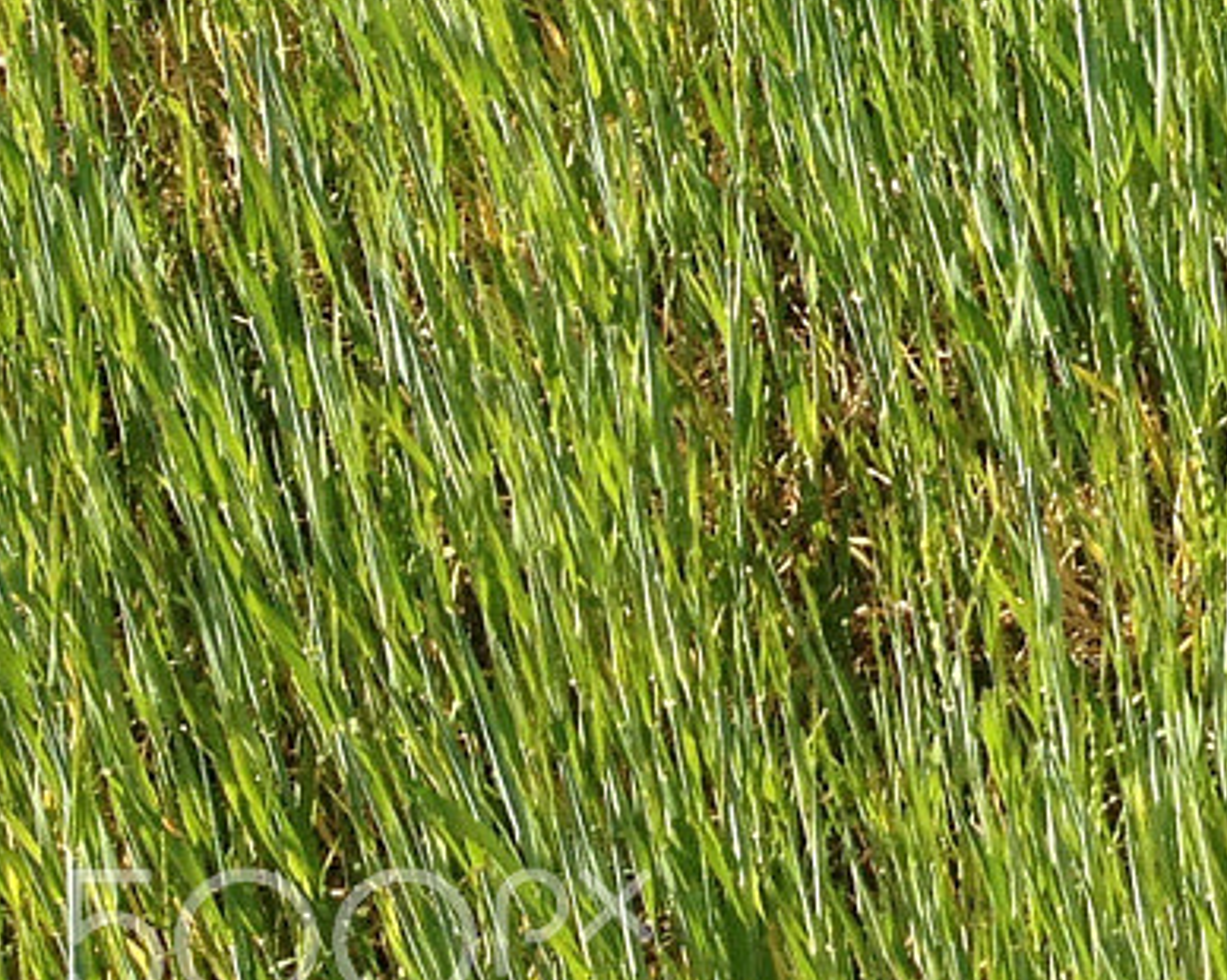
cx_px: 2397
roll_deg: -0.7
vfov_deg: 10.5
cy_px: -541
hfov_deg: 12.2
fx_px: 5118
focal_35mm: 141
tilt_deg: -21.5
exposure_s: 1/920
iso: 50
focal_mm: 4.28
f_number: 2.4
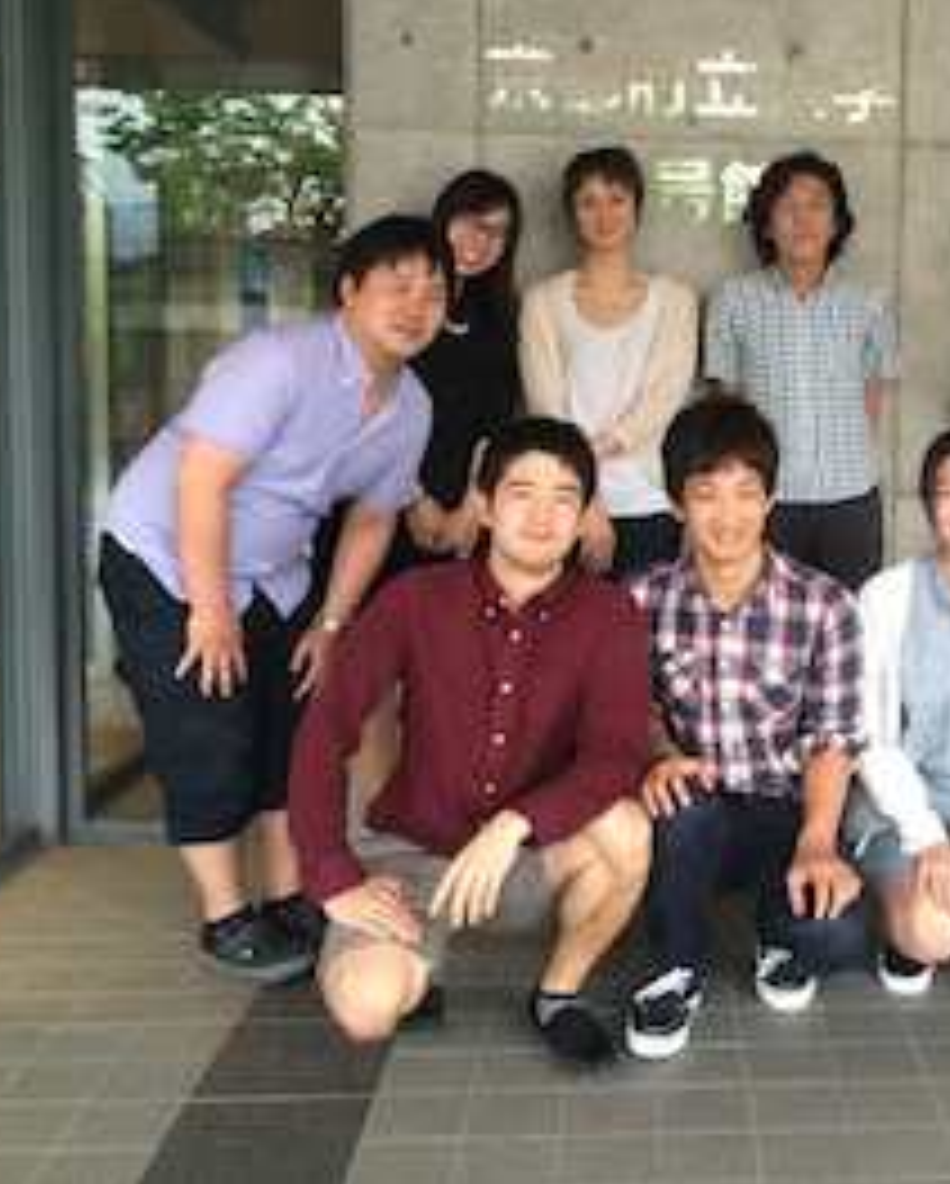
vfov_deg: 42.8
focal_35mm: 43
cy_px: 513
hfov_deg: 33.9
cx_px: 756
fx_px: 1509
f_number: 2.2
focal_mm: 4.15
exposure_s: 1/30
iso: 200
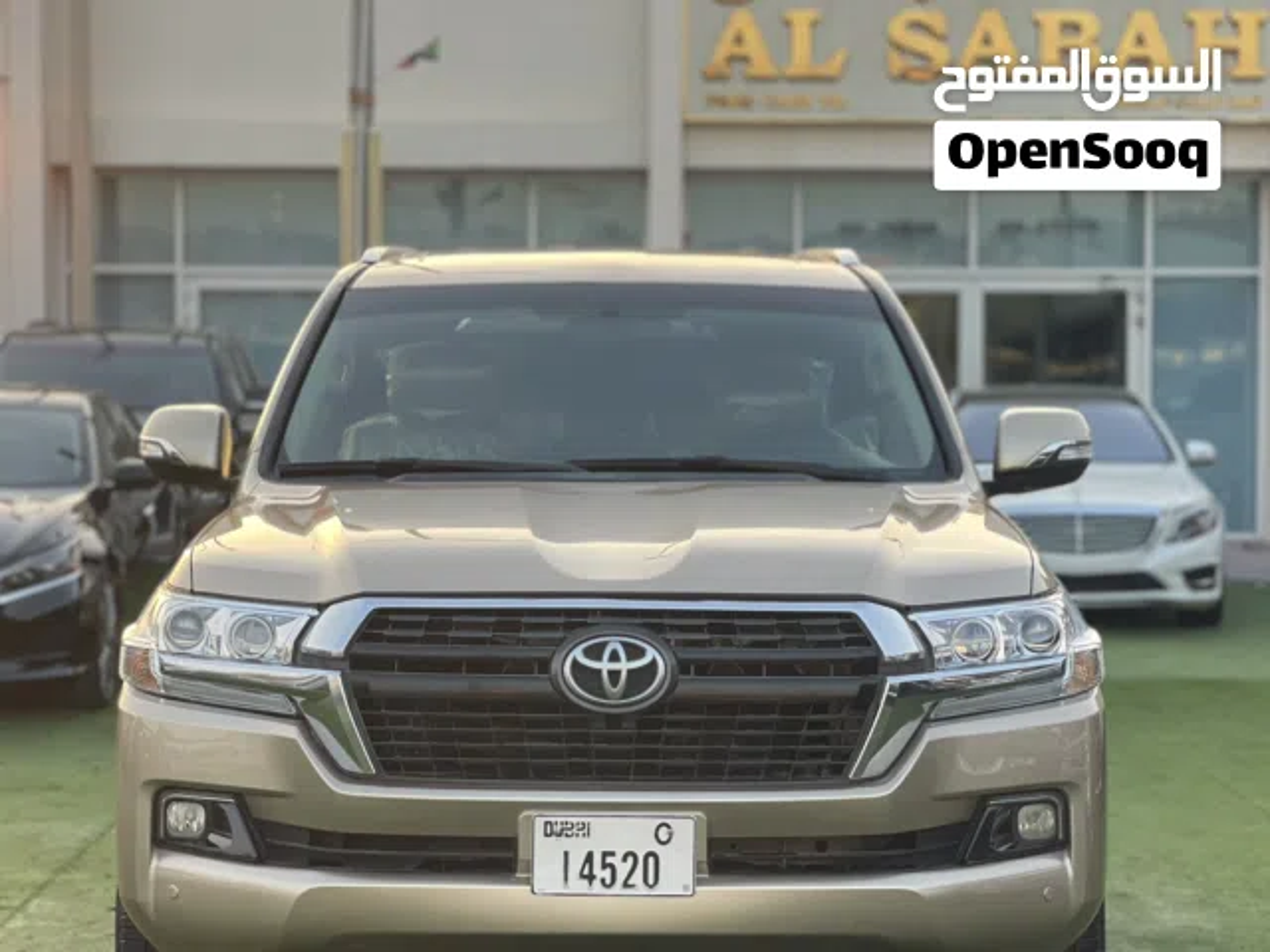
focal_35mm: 64
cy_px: 476
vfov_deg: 22.9
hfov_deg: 30.3
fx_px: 2348
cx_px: 635
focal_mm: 7.5
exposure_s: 1/121
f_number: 2.2
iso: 64
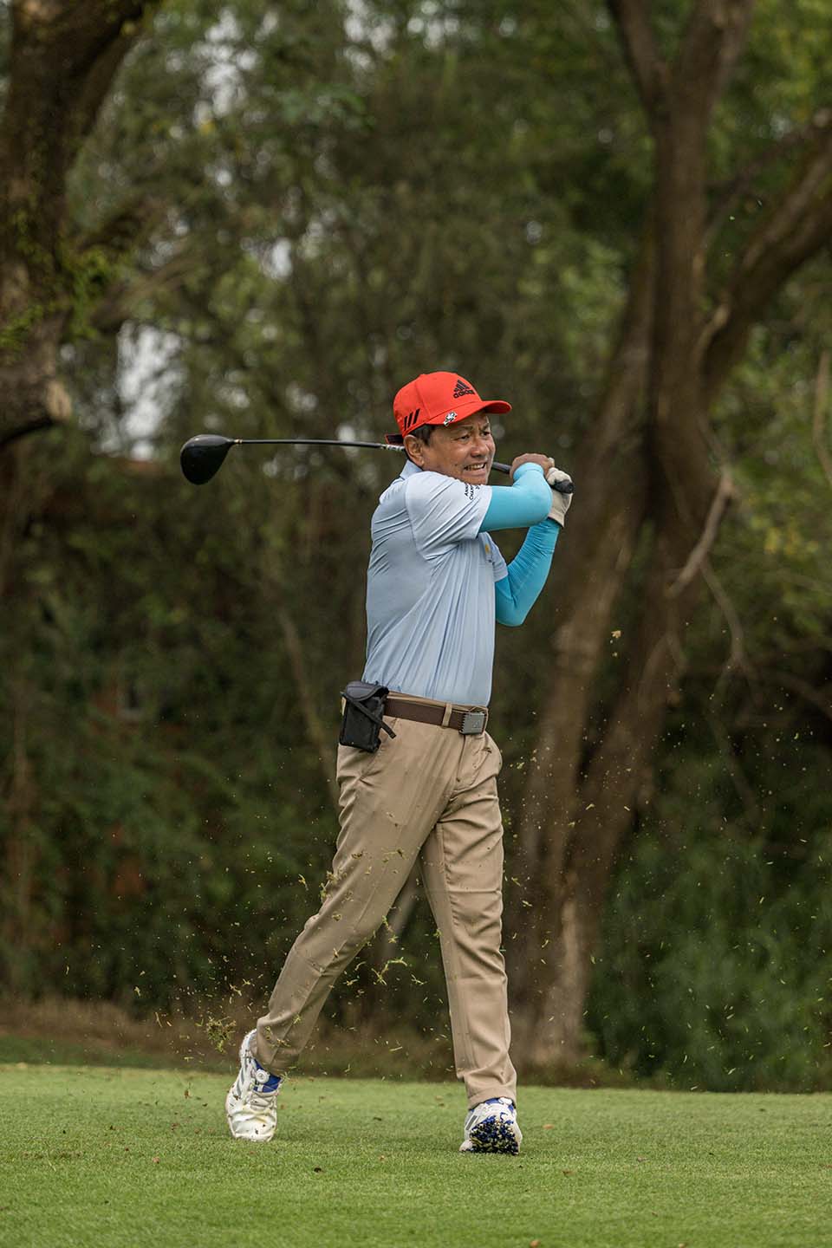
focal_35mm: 110
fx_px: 3813
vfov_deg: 18.6
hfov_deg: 12.5
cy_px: 624
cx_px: 416
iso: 360
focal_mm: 110
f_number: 2.8
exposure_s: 1/4000
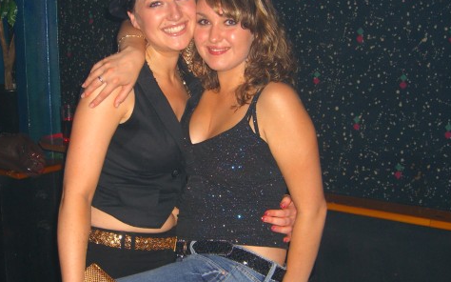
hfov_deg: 39.4
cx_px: 183
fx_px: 627
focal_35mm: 51
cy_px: 146
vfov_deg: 25.3
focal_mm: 7.9
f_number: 2.8
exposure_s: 1/60
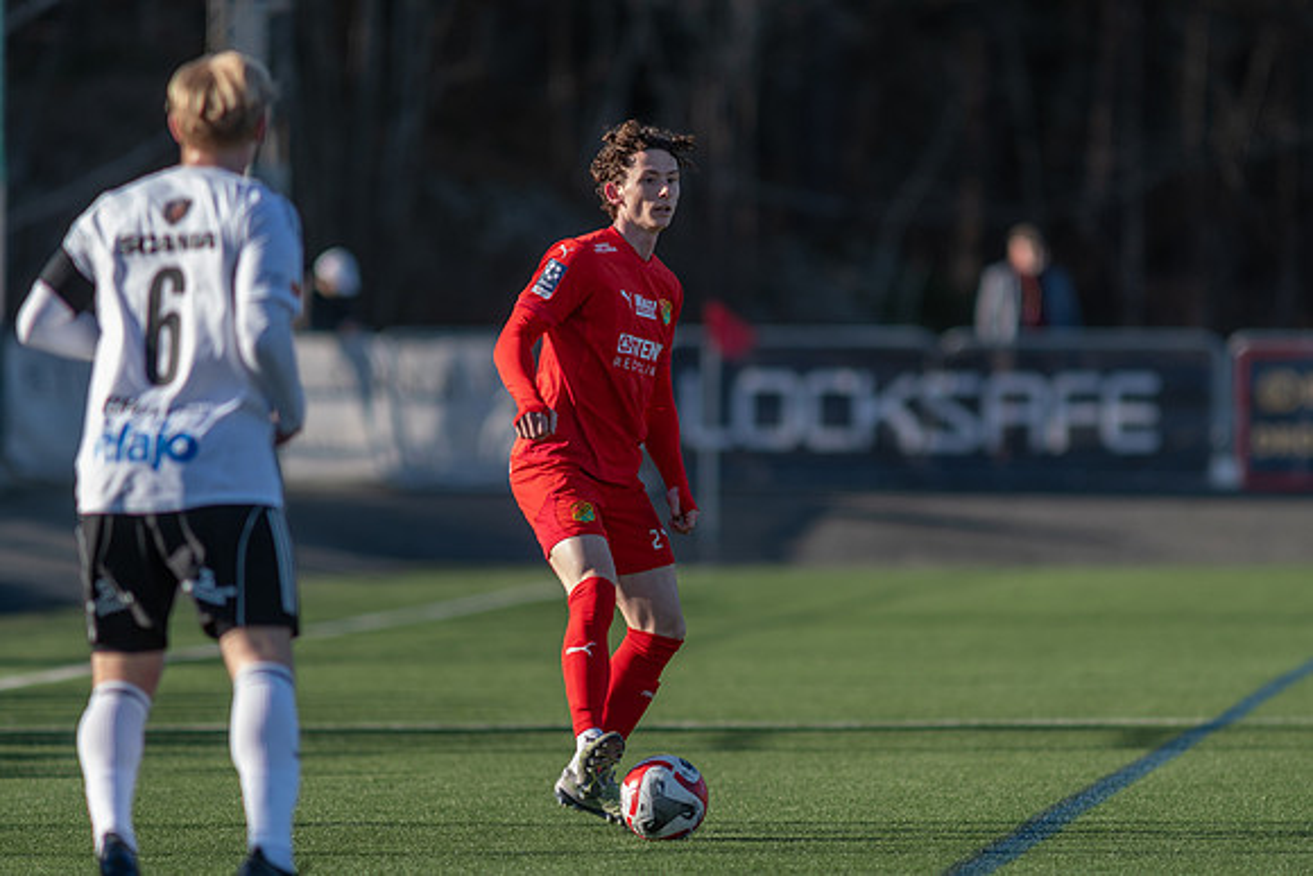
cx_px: 656
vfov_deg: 3.1
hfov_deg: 4.6
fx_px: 16416
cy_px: 438
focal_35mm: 450
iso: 250
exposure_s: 1/1600
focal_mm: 300
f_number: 3.2
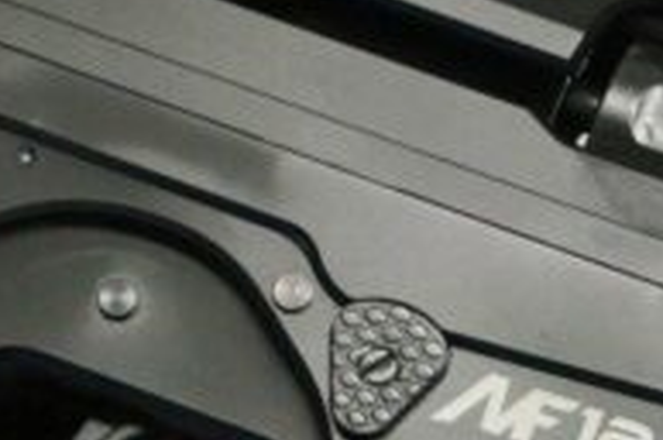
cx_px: 443
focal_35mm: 257
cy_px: 469
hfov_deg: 8.0
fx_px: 4717
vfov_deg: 5.3
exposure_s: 1/125
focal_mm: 55
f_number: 5.6
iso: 3200
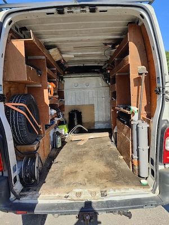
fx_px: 149
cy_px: 112
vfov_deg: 73.9
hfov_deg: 59.0
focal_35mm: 23
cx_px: 84
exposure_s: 1/1667
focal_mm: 6.06
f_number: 1.8
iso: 64
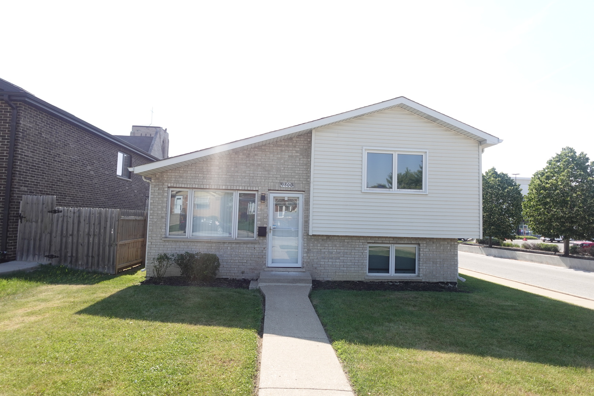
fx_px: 330
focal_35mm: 20
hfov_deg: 84.0
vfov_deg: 61.9
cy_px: 198
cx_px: 297
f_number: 2
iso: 125
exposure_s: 1/1600
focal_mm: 7.6
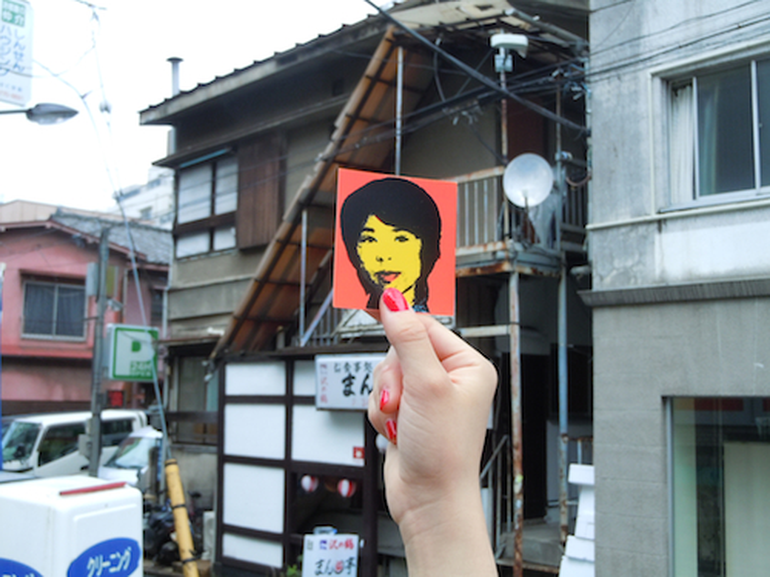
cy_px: 288
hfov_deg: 42.1
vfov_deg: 32.2
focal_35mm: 45
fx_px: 1001
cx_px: 385
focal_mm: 8.1
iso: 200
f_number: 4.6
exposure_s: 1/400
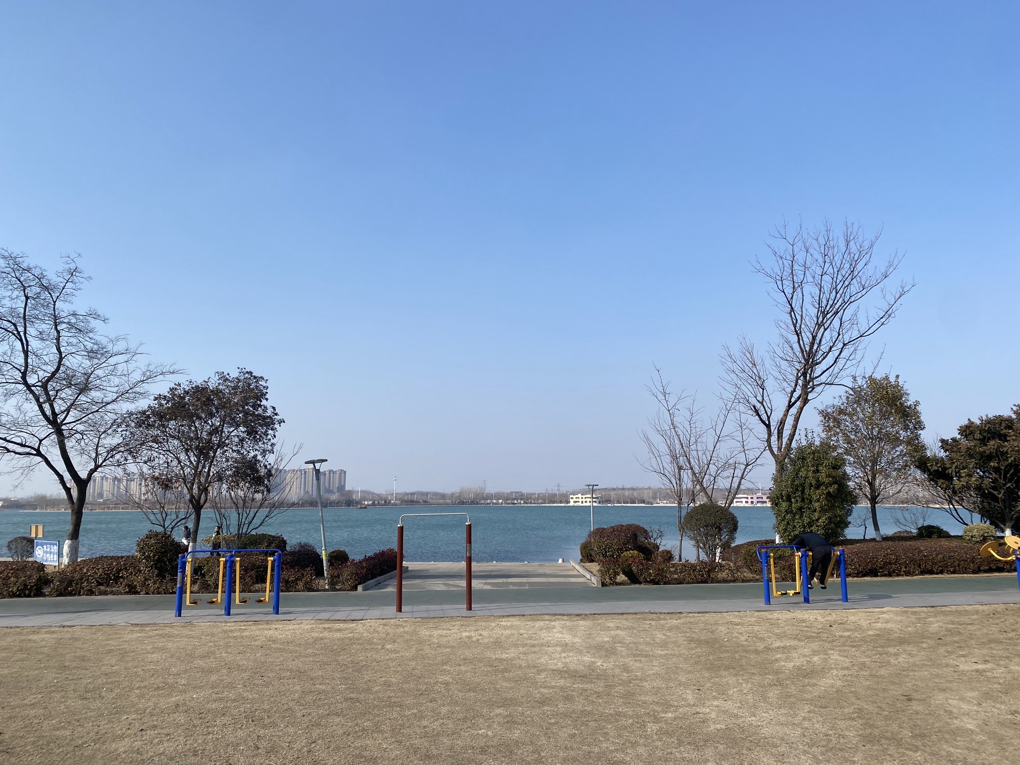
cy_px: 382
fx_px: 766
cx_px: 510
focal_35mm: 26
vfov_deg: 53.1
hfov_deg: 67.3
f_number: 1.8
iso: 32
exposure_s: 1/2688
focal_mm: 4.25
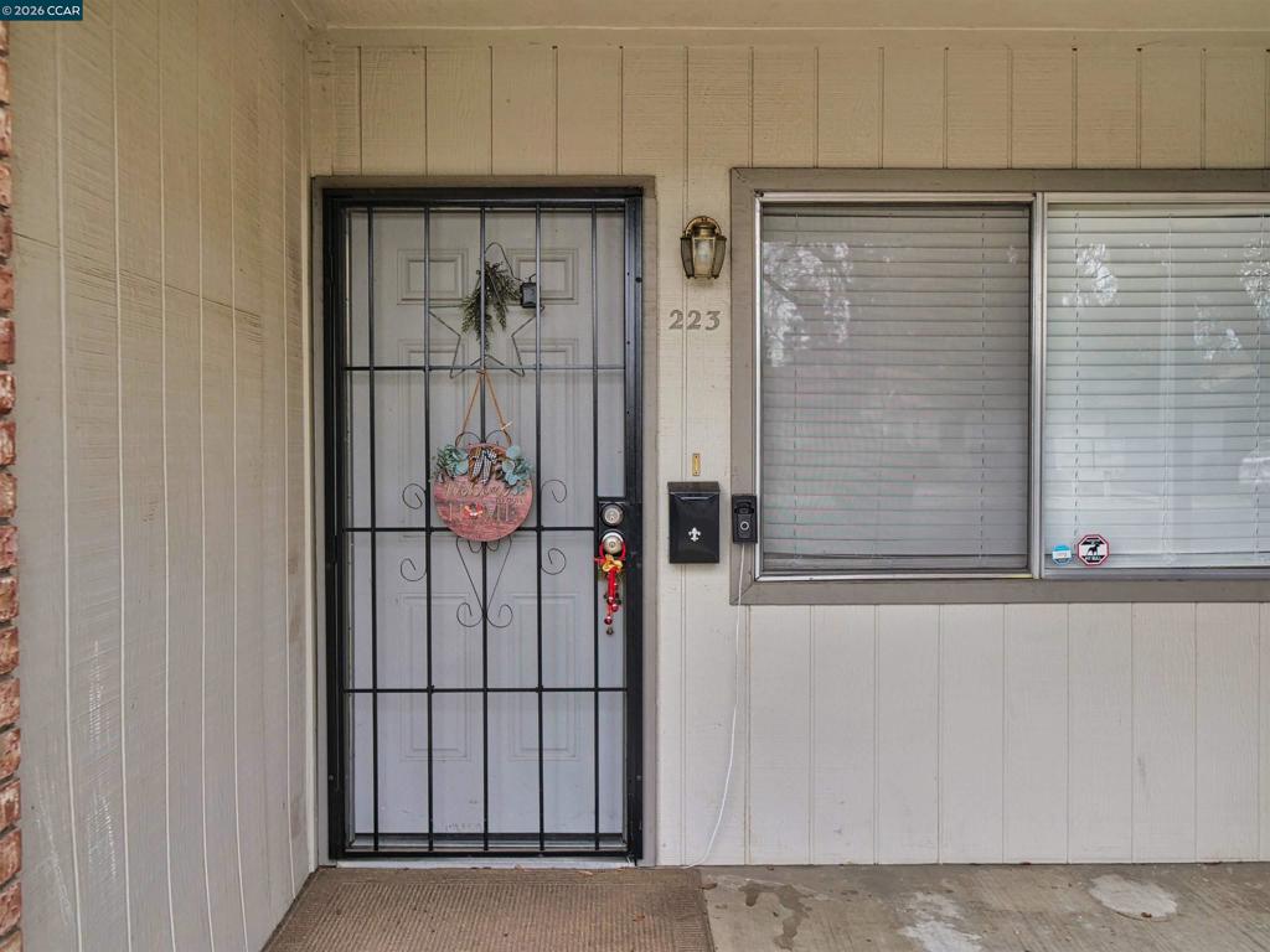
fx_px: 1027
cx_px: 635
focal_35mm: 28
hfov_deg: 63.4
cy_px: 476
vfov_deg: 49.7
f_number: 3.5
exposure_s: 1/320
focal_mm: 14
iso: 125
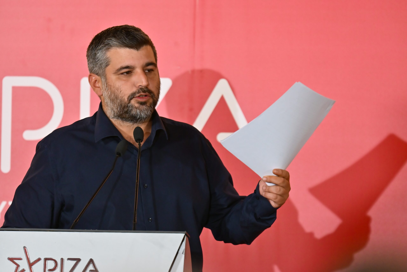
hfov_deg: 4.0
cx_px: 204
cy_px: 136
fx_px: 5879
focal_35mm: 520
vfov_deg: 2.6
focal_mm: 520
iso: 3600
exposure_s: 1/250
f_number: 6.3
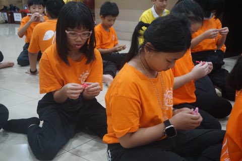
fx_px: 313
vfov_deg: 28.9
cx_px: 121
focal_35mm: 46
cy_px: 80
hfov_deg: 42.3
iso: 3200
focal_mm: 31
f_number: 5
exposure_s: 1/100
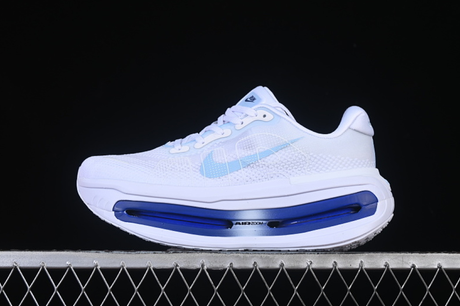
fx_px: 984
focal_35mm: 77
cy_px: 155
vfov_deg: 17.7
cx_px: 233
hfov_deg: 26.3
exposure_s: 1/125
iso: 160
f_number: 8
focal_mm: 50
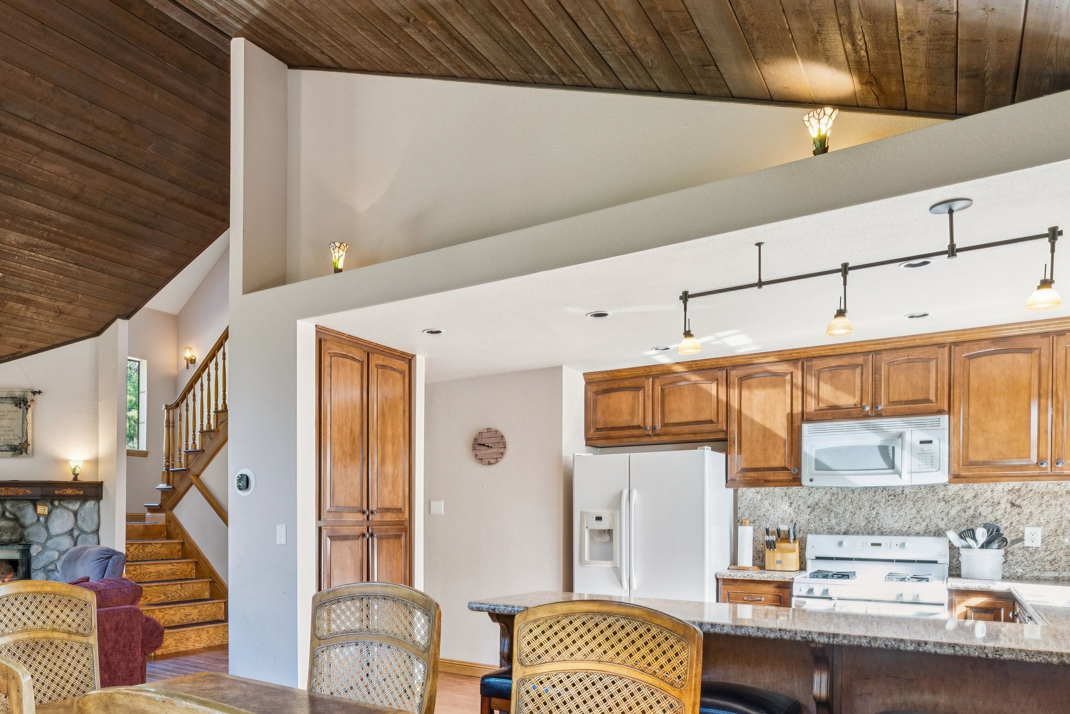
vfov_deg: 47.0
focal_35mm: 27
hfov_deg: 64.8
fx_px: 792
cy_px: 520
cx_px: 295
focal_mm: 16.4
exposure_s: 1
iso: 100
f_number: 13
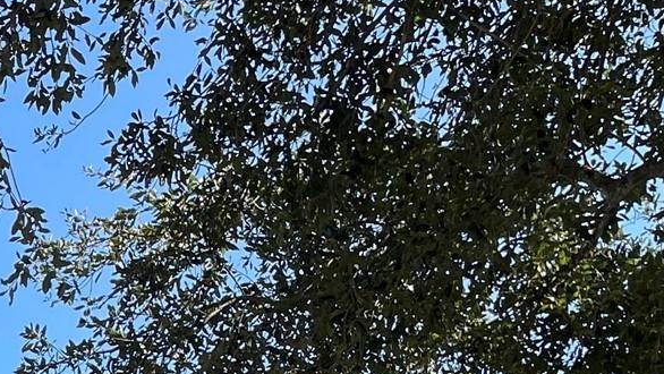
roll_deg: +0.8
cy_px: 861
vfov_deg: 10.7
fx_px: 1744
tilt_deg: +9.2
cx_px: -279
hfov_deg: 19.3
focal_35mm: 99
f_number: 1.6
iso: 32
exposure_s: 1/1014
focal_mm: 4.2
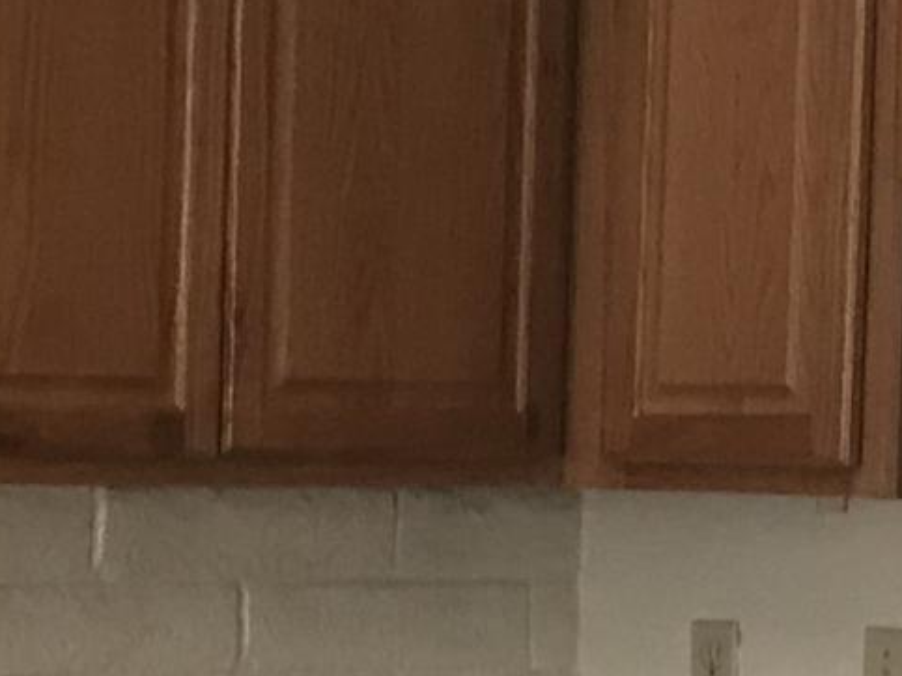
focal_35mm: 174
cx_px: -237
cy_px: 777
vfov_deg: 8.5
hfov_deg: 11.1
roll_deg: -0.9
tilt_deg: -4.6
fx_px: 4533
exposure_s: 1/15
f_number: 1.8
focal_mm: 3.99
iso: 64
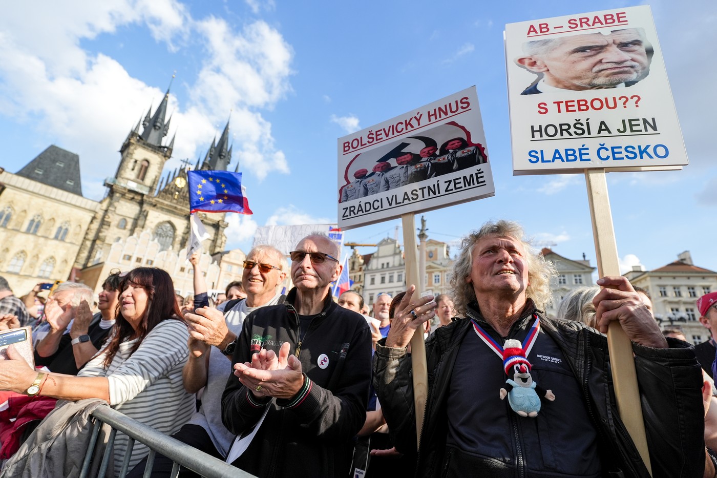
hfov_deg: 96.7
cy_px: 239
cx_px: 358
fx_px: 319
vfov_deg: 73.7
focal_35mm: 16
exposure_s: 1/2500
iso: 400
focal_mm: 16
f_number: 3.5
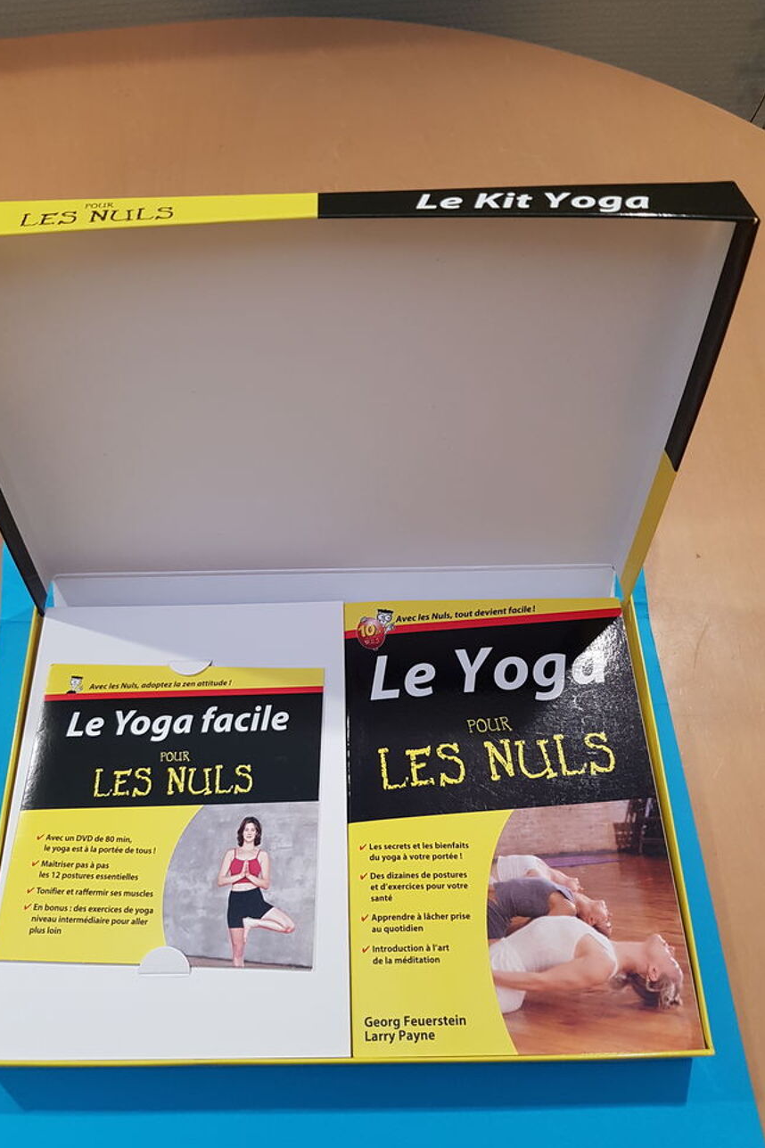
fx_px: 892
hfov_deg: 46.2
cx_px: 321
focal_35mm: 28
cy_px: 569
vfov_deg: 65.5
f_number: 1.7
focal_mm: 4.2
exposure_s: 1/25
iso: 160
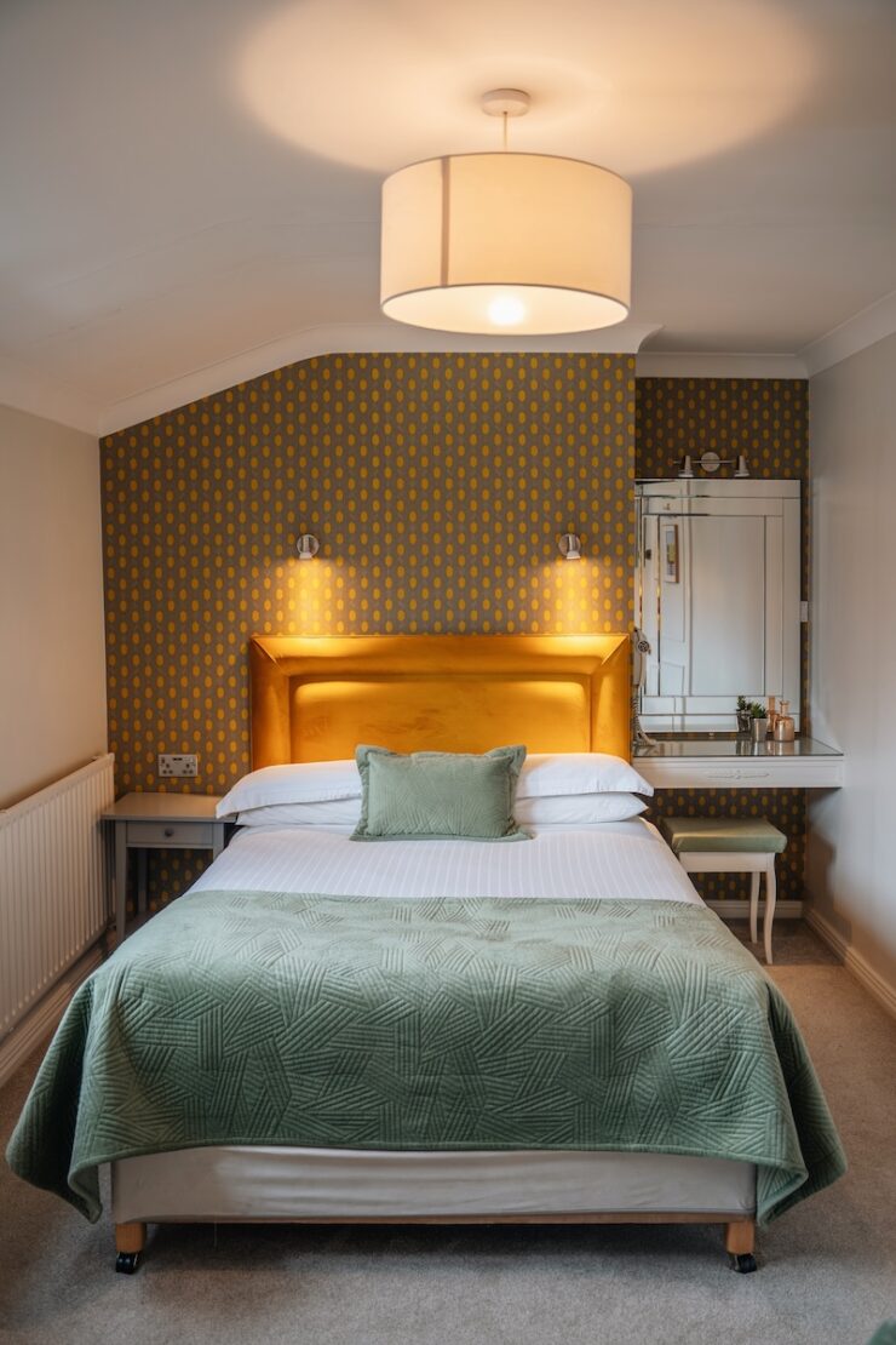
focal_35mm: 30
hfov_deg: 43.1
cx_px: 448
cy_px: 672
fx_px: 1135
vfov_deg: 61.3
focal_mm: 30.4
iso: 100
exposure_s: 1/30
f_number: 3.2
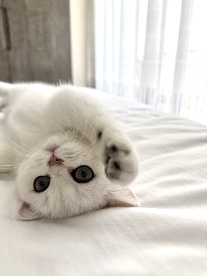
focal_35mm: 24
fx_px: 191
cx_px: 104
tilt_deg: -19.0
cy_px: 138
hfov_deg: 56.8
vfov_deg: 71.6
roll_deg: +1.0
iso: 160
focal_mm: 6.76
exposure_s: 1/121
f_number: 1.78
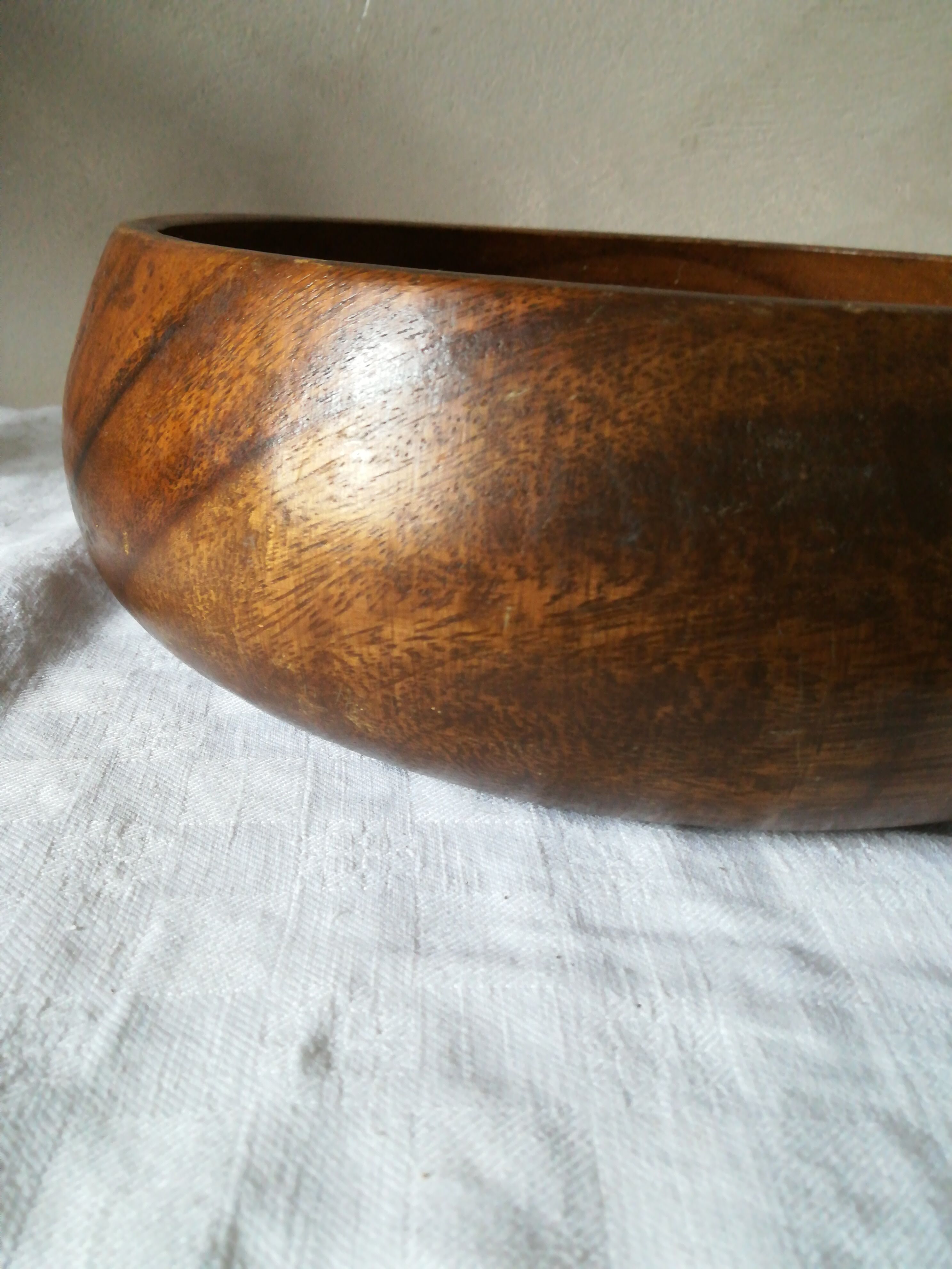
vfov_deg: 67.3
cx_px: 476
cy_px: 634
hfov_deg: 53.1
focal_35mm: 26
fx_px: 953
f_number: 2.2
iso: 400
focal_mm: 3.83
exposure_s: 1/33.3
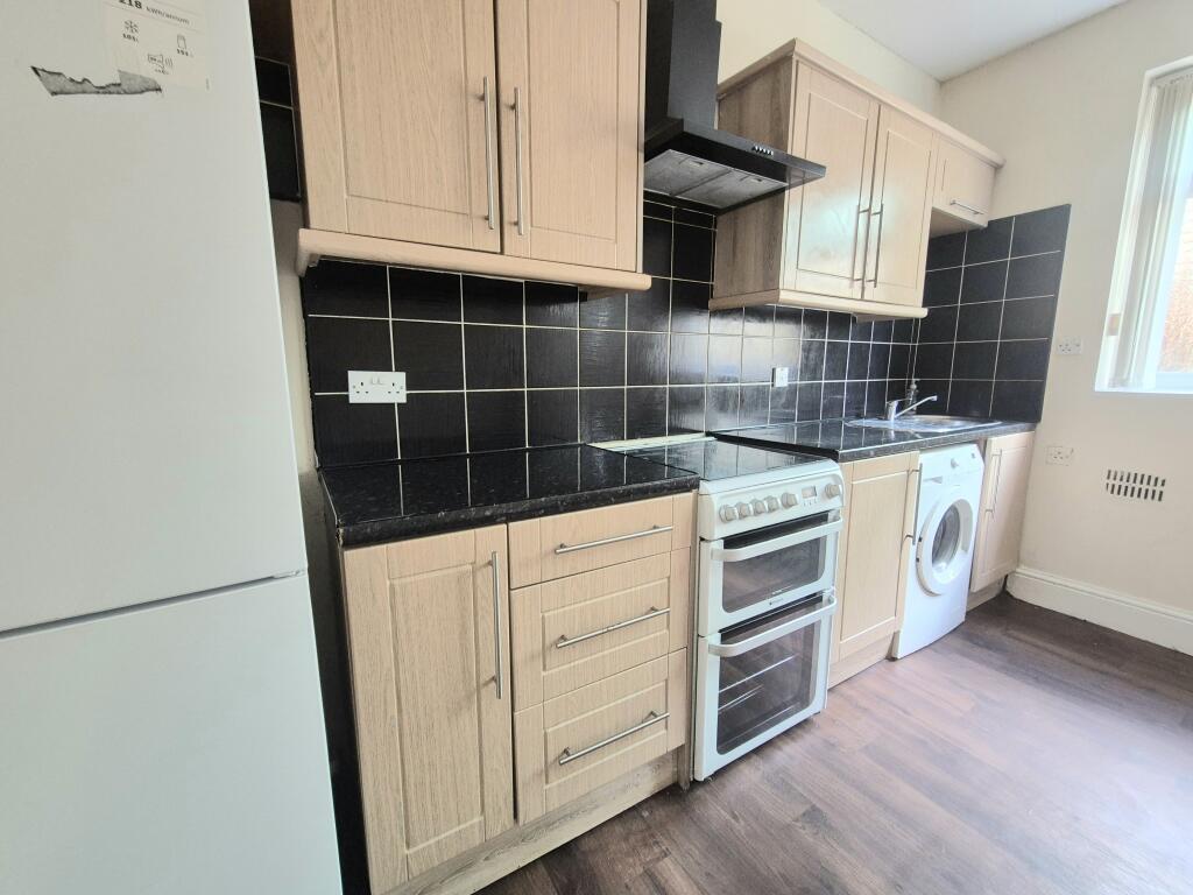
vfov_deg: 89.9
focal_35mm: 13
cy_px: 448
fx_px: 448
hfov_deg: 106.2
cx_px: 596
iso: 500
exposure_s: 1/50
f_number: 2.2
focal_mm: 2.2
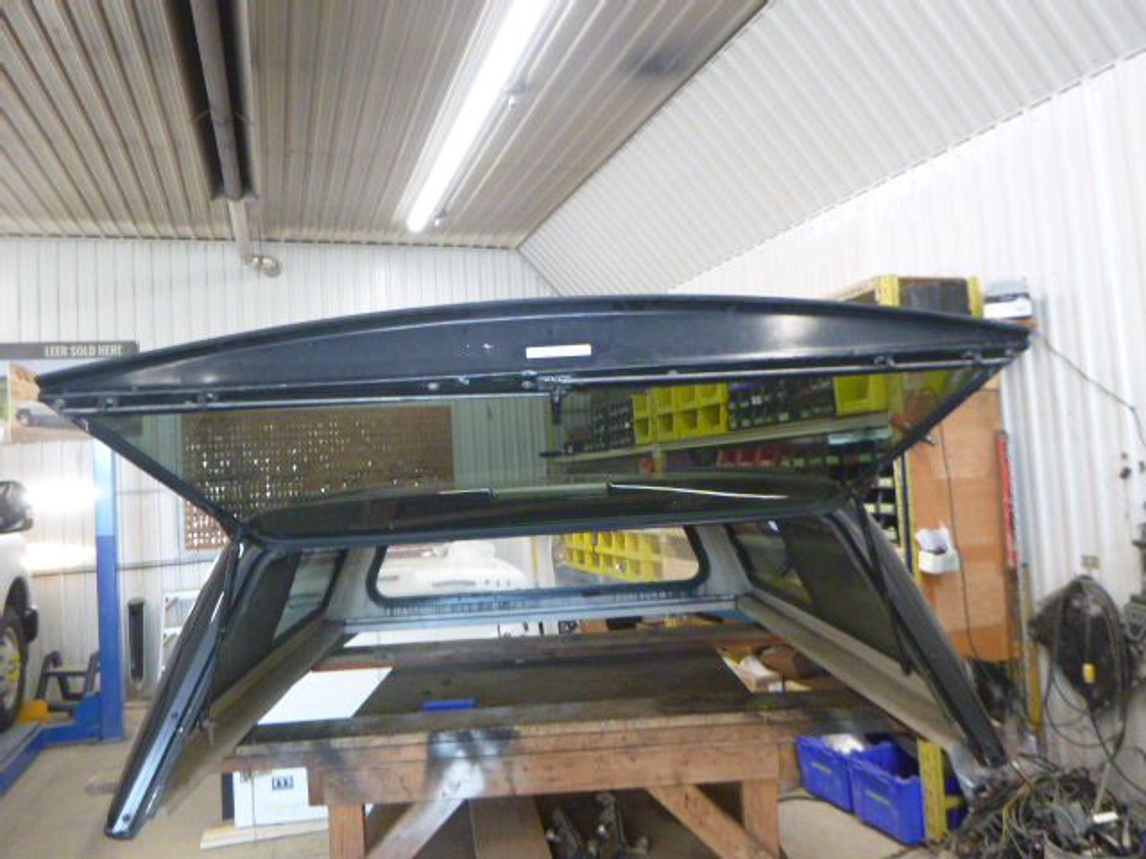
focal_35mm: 25
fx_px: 828
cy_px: 430
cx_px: 573
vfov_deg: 54.9
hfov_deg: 69.4
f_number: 3.9
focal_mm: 4.5
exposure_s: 1/25
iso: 400
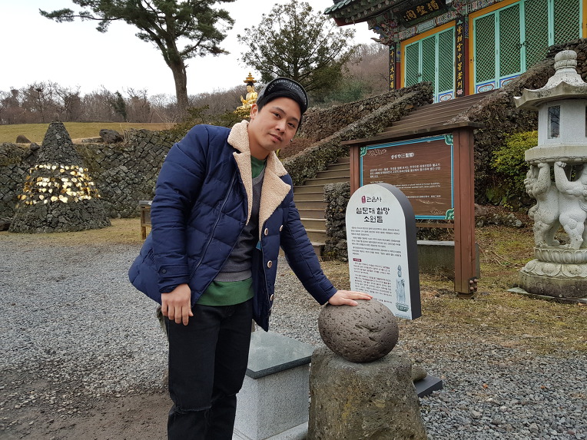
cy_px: 220
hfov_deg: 67.3
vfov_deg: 53.1
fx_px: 441
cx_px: 294
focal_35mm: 26
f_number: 1.7
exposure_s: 1/120
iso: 80
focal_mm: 4.3
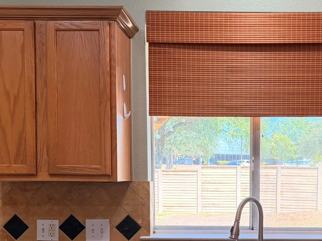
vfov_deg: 27.9
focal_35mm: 51
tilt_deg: -3.4
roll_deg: +0.2
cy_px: 199
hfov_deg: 36.6
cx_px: 241
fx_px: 474
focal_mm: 6.76
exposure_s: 1/140
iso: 200
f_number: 1.78
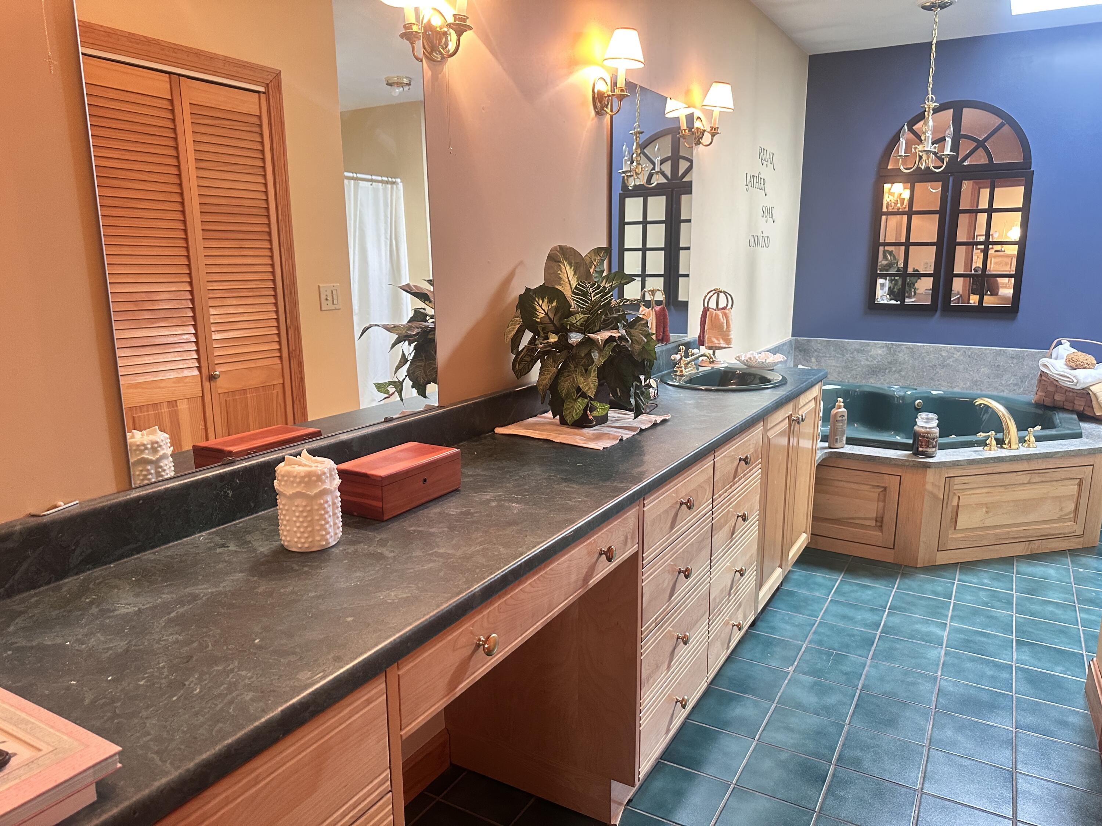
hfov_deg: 71.6
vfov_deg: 56.8
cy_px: 413
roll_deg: +0.8
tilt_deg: -11.2
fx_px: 764
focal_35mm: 24
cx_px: 551
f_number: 1.78
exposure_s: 1/60
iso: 320
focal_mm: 6.86
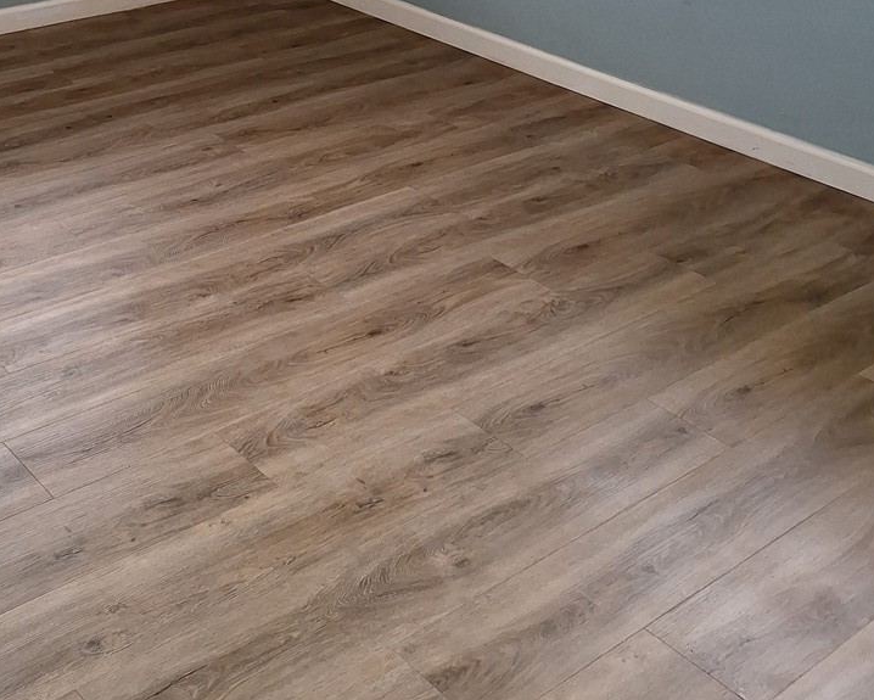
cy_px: -127
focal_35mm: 50
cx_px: 200
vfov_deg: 27.0
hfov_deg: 36.3
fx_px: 1294
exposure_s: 1/120
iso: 50
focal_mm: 5.54
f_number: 1.8
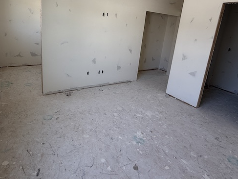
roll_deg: -5.0
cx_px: 104
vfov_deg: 57.9
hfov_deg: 73.6
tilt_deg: -14.9
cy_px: 64
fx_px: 158
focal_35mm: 23
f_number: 2.2
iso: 50
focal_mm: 2.22
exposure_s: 1/99
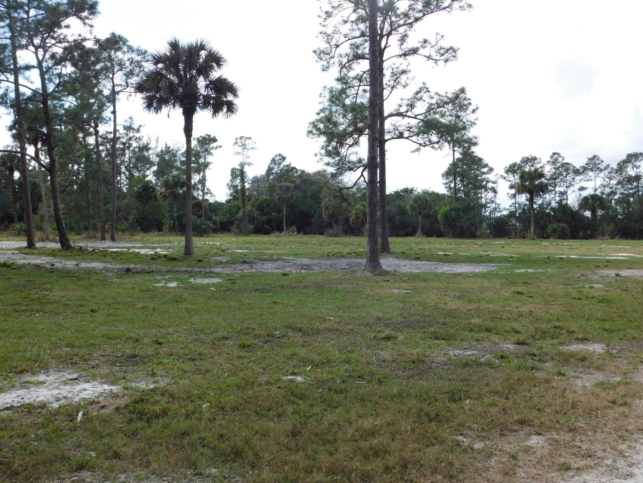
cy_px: 242
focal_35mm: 36
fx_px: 669
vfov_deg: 39.7
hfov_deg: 51.4
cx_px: 322
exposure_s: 1/800
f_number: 3.5
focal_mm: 6.3
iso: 125
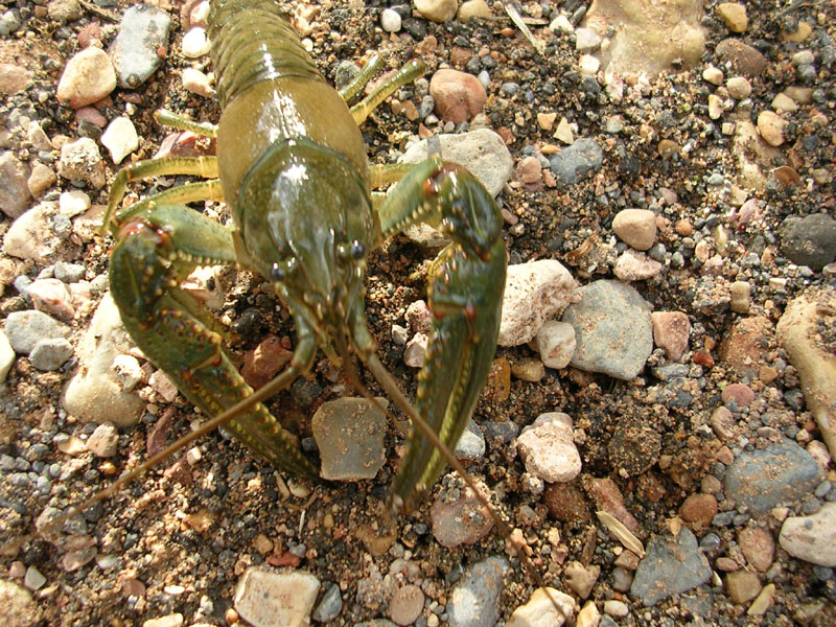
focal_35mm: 38
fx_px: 918
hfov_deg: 49.0
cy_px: 314
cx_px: 418
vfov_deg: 37.7
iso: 50
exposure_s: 1/120
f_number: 2.8
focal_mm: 5.8
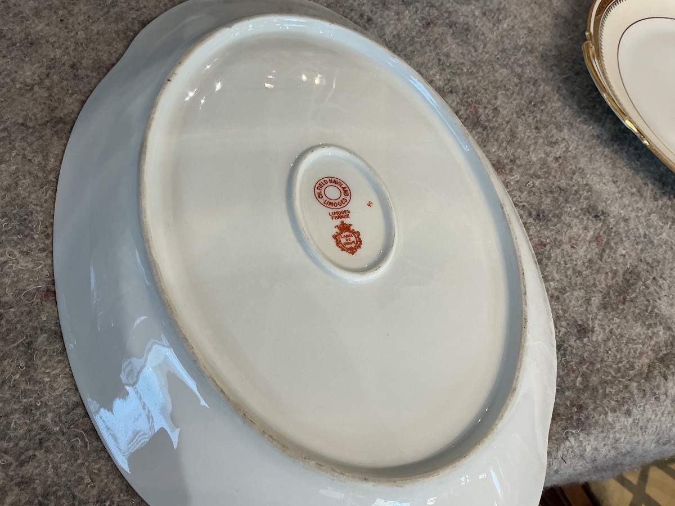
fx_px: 565
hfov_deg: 61.7
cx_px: 338
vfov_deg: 48.2
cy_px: 253
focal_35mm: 29
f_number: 1.8
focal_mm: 3
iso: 40
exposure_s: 1/50
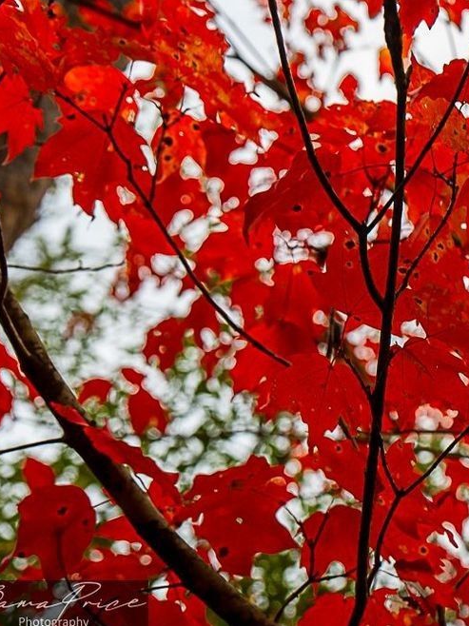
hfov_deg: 19.7
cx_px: 441
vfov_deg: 26.7
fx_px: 1320
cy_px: 316
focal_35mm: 73
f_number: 7.1
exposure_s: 1/50
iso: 200
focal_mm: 50
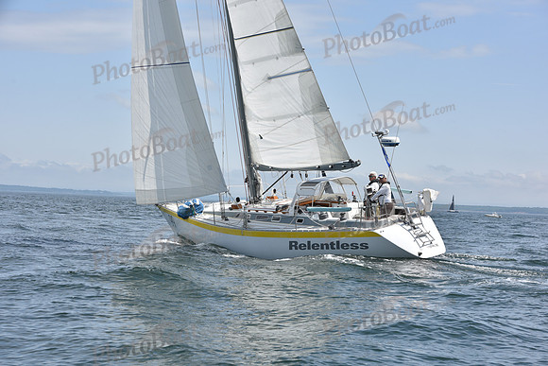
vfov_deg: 19.5
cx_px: 274
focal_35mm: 70
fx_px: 1066
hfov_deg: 28.8
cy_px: 183
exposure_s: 1/800
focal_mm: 70
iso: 200
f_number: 9
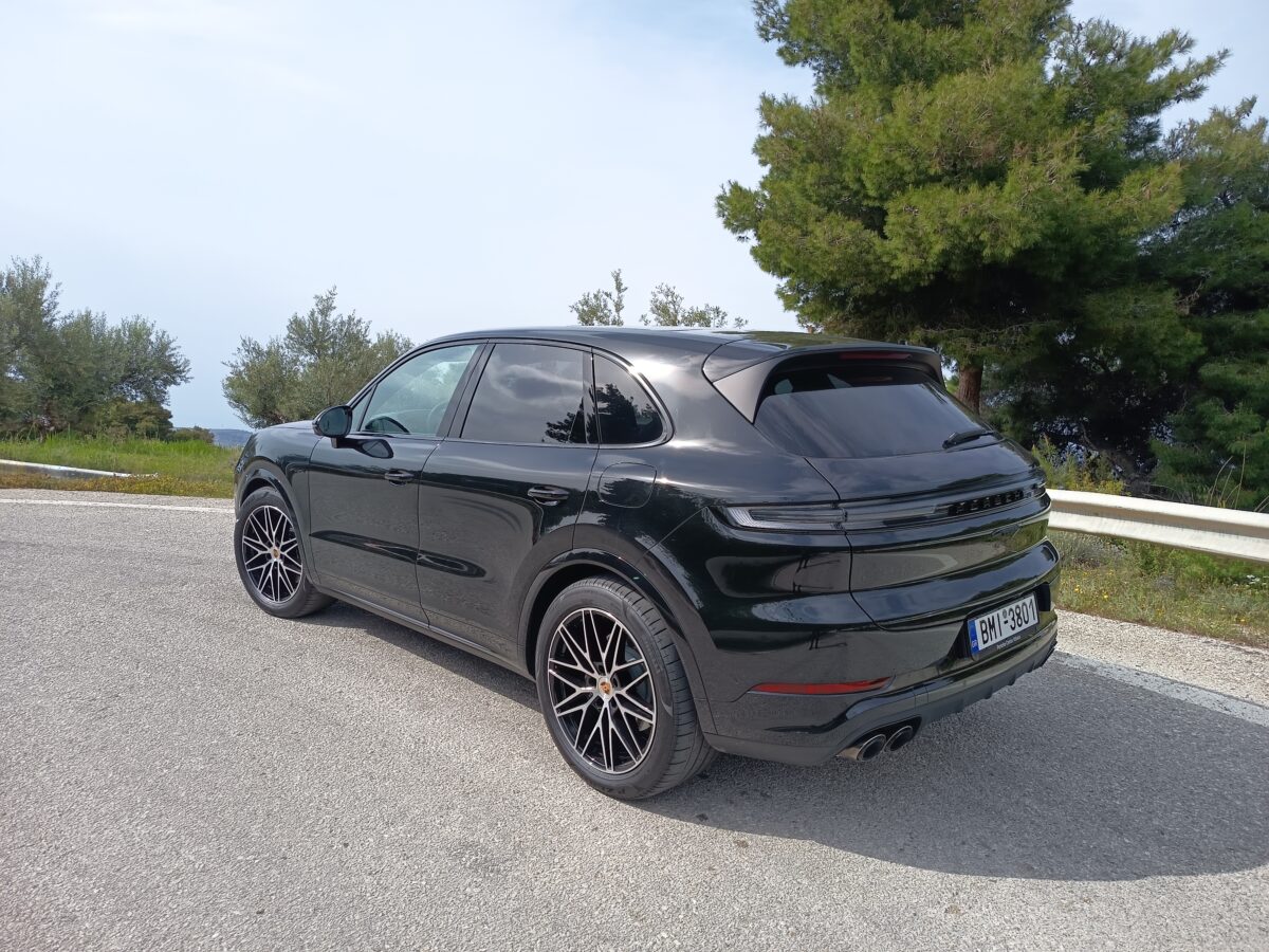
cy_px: 476
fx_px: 880
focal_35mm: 24
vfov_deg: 56.8
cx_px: 634
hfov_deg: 71.6
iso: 50
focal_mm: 5.24
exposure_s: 1/519
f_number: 1.7
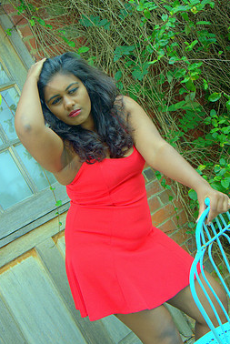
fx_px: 478
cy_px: 164
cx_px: 101
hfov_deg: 27.0
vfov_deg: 39.5
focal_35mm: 50
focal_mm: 28
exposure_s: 1/200
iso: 100
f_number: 4.5
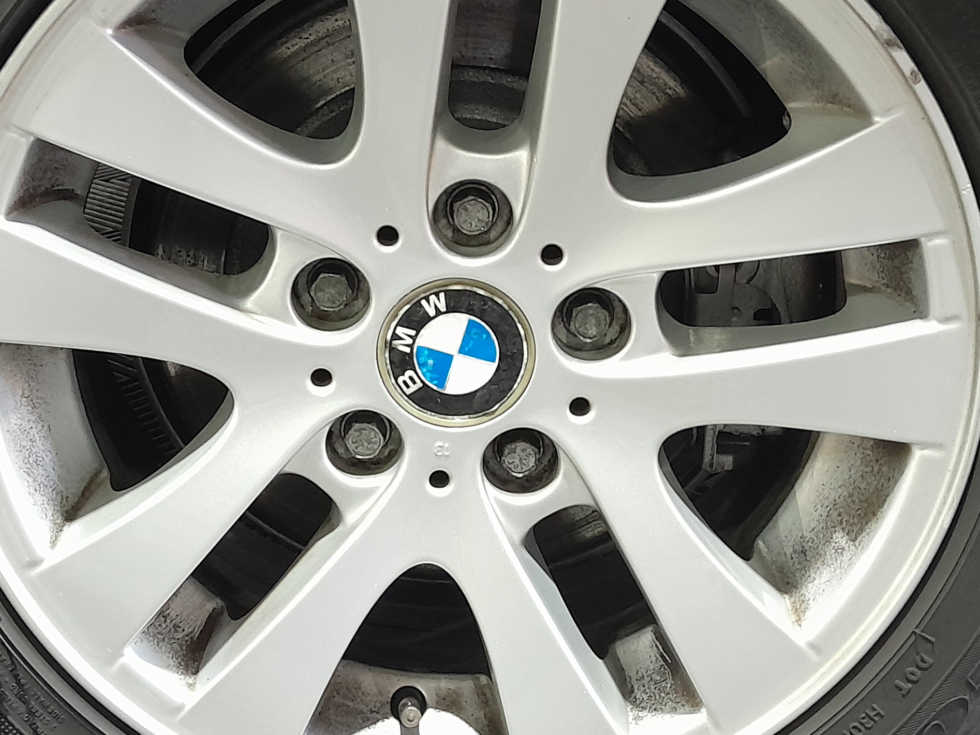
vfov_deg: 26.1
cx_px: 442
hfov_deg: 34.3
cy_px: 306
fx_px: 1586
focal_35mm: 56
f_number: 1.8
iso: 500
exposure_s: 1/33
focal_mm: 3.98
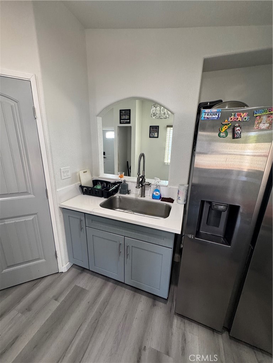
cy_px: 182
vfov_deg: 102.1
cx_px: 136
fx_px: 147
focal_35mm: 14
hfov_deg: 85.7
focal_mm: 2.22
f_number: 2.2
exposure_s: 1/120
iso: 250
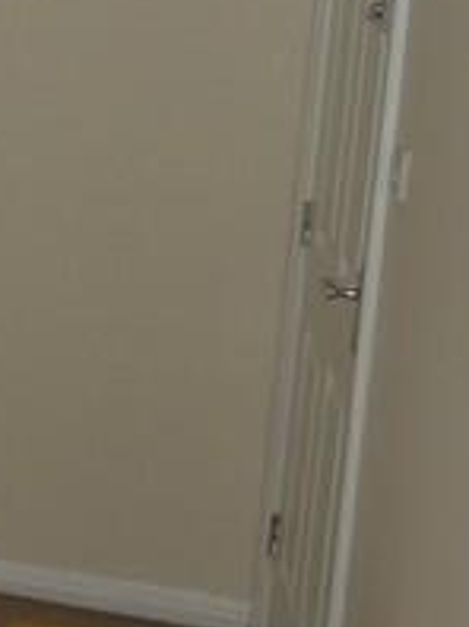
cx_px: -704
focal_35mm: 81
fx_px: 1466
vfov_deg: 24.0
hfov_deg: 13.0
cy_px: 193
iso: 80
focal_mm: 3.6
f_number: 2.8
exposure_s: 1/60
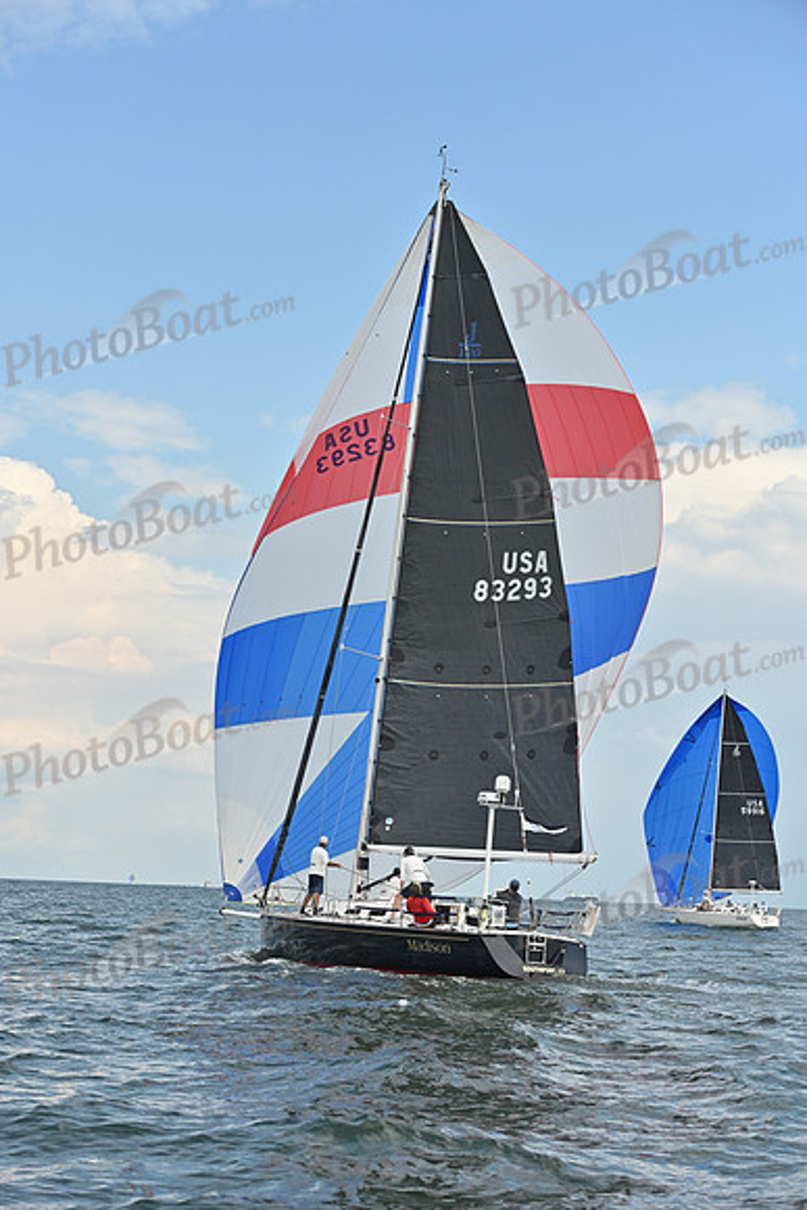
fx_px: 2352
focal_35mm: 70
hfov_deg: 19.5
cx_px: 404
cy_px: 605
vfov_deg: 28.8
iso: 320
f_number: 7.1
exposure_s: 1/1600
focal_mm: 70
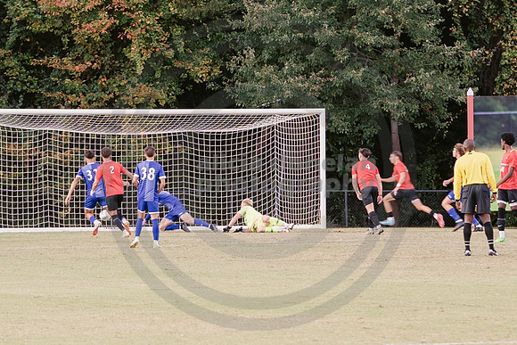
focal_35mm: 292
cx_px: 199
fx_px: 4193
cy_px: 81
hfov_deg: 7.1
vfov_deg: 4.7
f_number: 3.2
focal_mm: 90
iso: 640
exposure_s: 1/125
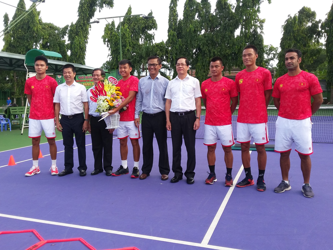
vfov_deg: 45.4
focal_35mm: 31
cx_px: 166
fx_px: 298
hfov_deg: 58.4
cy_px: 125
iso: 50
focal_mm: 3.3
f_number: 2.2
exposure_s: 1/255
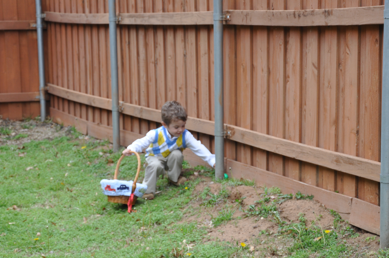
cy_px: 167
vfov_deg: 13.4
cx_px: 221
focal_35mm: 102
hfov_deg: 20.0
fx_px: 1101
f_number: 5.6
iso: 320
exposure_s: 1/125
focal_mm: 50
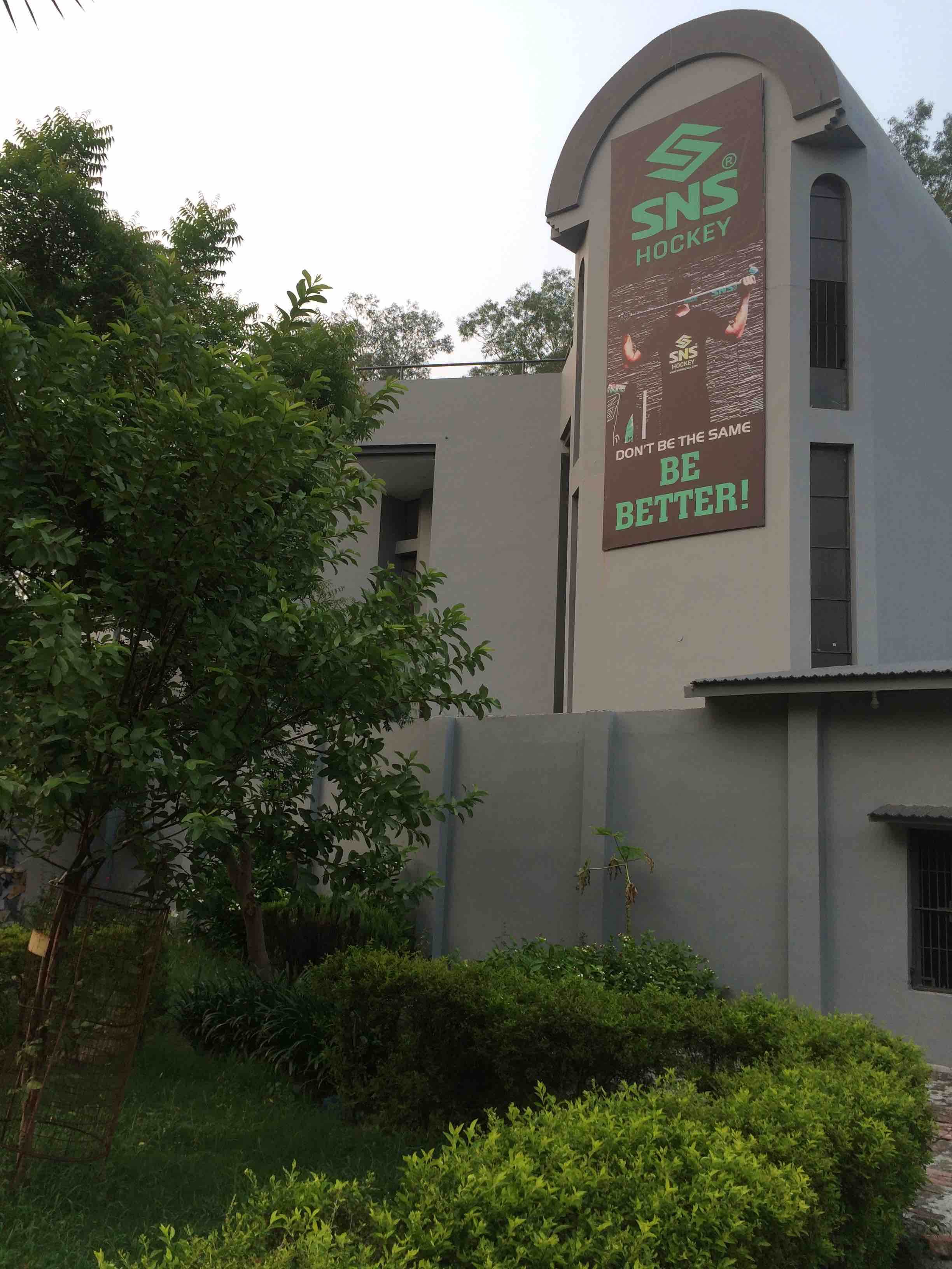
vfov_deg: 61.7
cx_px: 476
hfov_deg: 48.2
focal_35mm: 29
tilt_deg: +8.4
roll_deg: -1.3
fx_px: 1063
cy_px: 634
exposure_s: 1/154
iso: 32
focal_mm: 4.15
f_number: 2.2
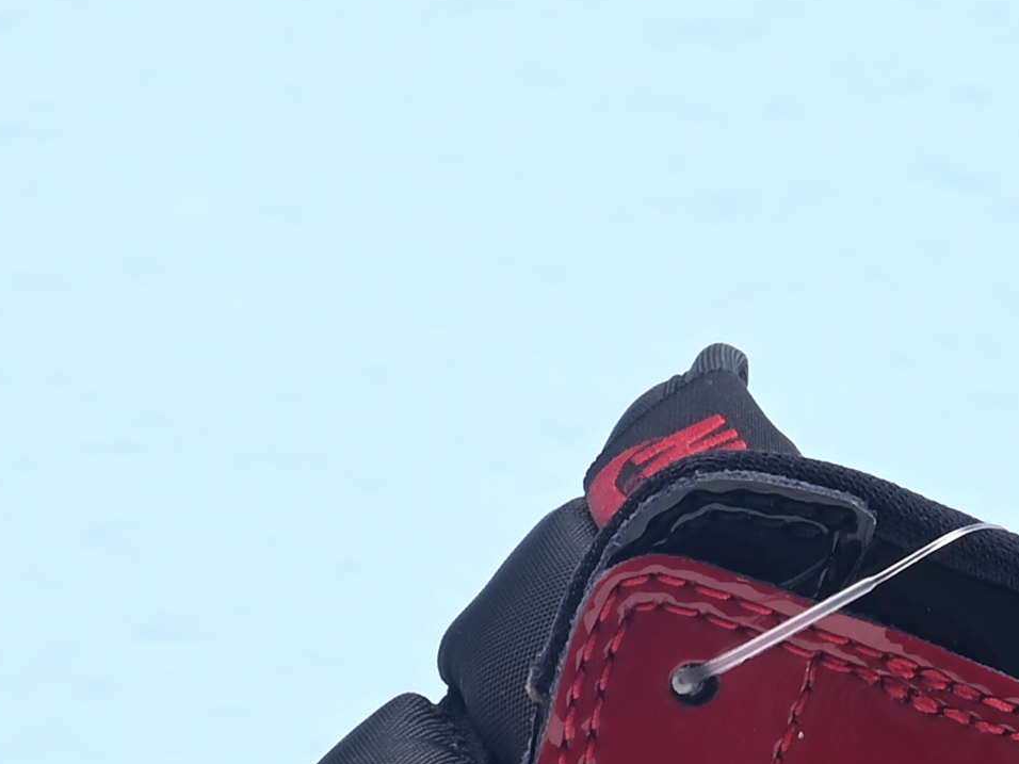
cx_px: 430
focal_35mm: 242
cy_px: 640
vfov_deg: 6.1
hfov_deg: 8.2
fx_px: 7124
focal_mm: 40
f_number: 16
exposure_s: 1/2
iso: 100
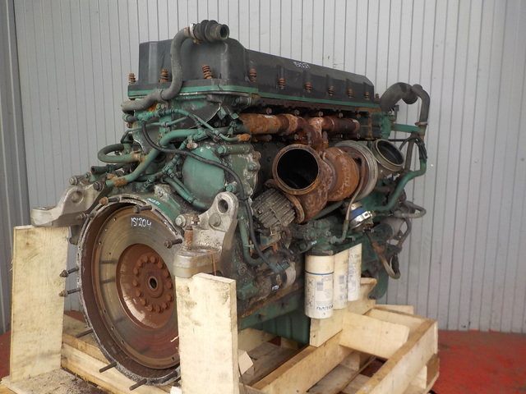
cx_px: 263
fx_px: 456
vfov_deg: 46.8
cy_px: 197
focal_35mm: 30
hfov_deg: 60.0
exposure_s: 1/30
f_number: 3.3
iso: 125
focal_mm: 4.1
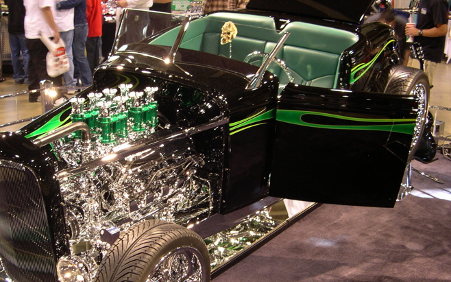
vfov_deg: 26.3
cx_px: 179
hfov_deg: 40.9
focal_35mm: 49
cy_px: 160
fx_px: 602
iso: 100
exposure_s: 1/11.8
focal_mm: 8
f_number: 2.8
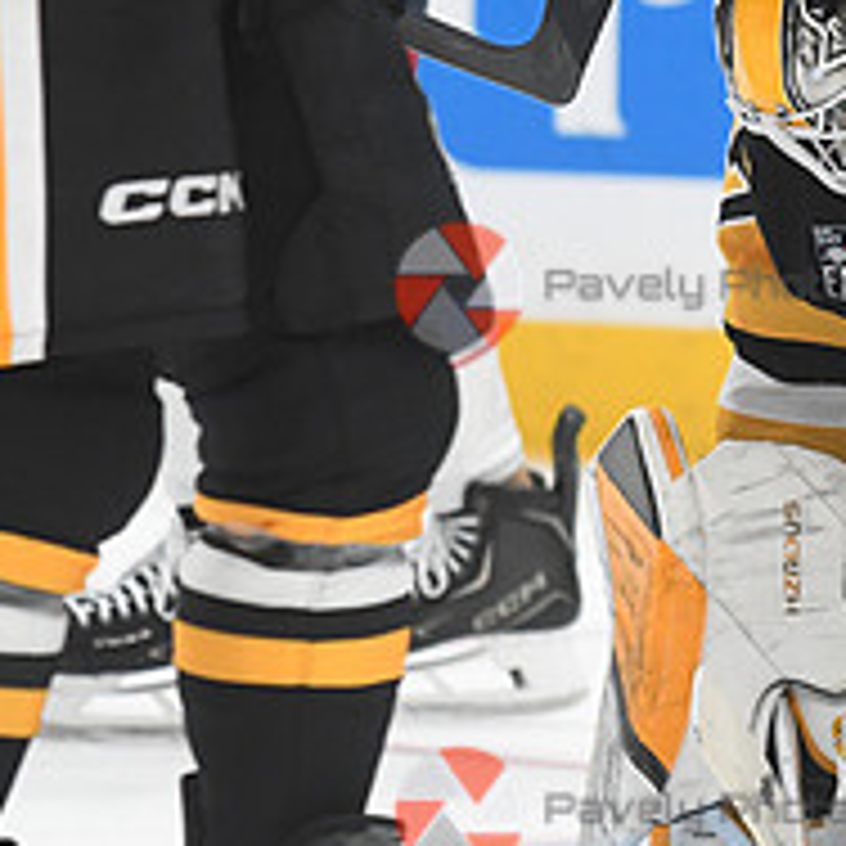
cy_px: 137
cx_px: 1188
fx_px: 19004
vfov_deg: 2.5
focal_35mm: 687
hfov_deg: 2.5
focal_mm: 175
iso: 2500
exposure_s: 1/1250
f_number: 4
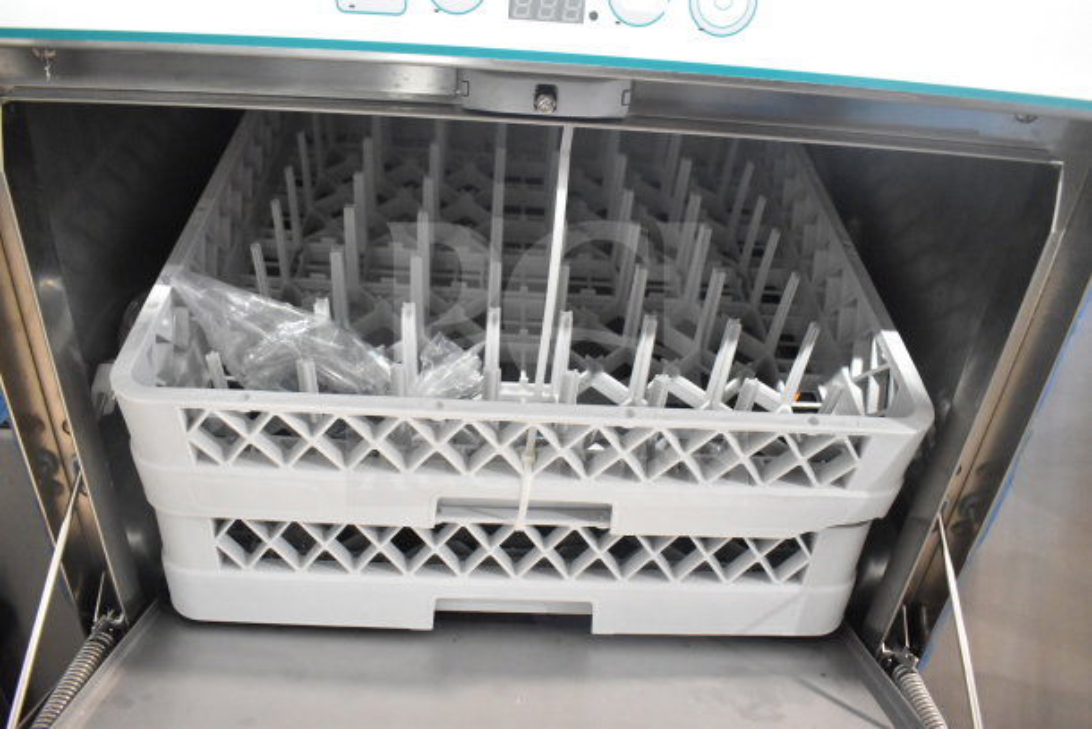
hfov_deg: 67.4
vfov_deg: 48.0
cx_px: 546
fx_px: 819
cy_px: 364
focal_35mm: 27
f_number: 5
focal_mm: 18
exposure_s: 1/100
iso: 6400
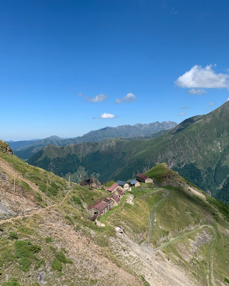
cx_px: 119
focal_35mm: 36
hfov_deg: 41.1
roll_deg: +0.3
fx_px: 305
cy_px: 165
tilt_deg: -5.5
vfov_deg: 50.1
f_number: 1.8
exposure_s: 1/2257
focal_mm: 4.25
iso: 25
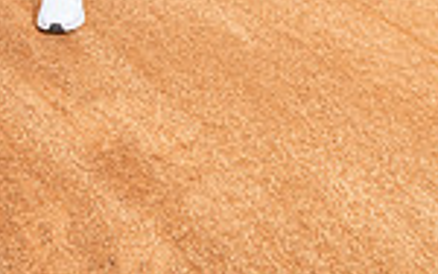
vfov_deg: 10.8
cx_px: 79
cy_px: -376
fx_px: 1242
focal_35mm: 104
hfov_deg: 19.8
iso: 100
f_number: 4.5
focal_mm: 34
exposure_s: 1/250
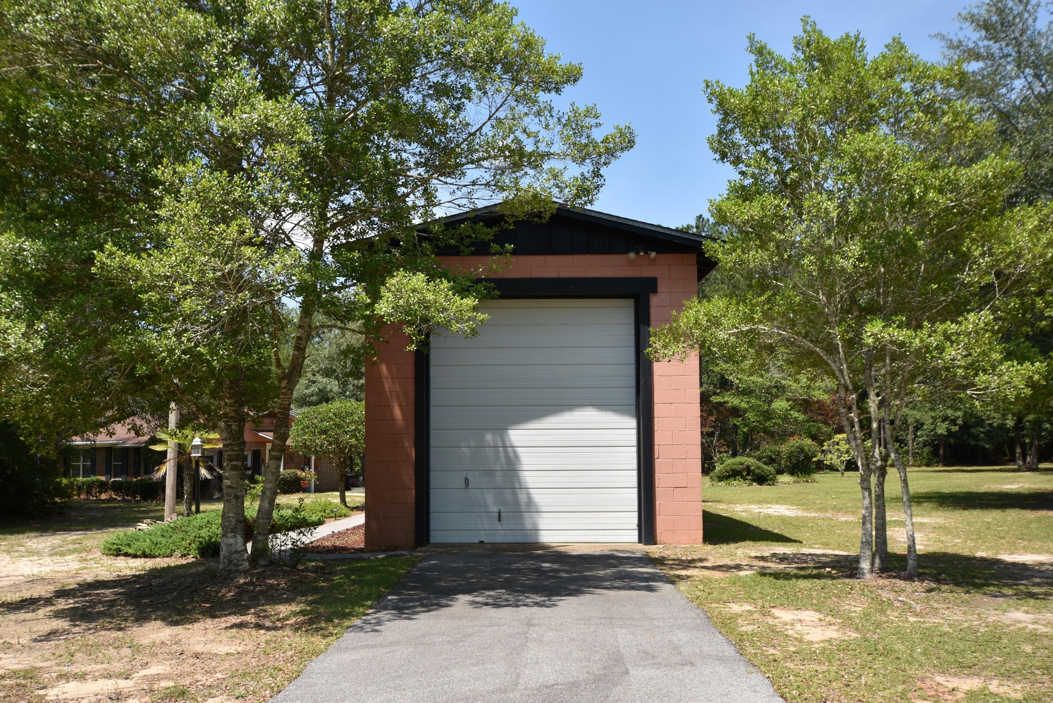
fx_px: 1053
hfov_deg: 53.1
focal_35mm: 36
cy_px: 352
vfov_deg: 36.9
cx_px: 526
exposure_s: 1/200
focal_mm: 24
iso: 100
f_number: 7.1
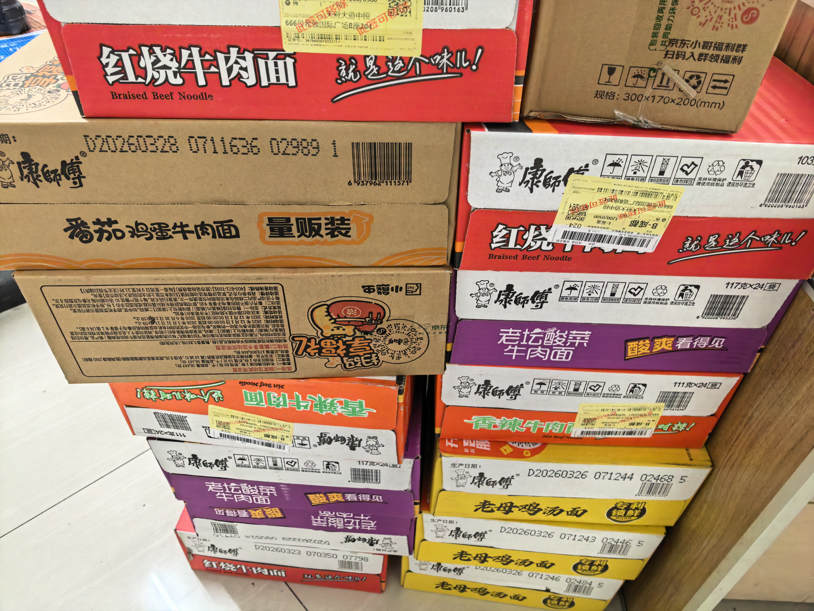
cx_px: 407
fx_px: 564
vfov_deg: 56.8
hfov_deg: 71.6
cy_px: 306
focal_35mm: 24
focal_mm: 5.75
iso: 320
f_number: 2
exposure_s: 1/33.3
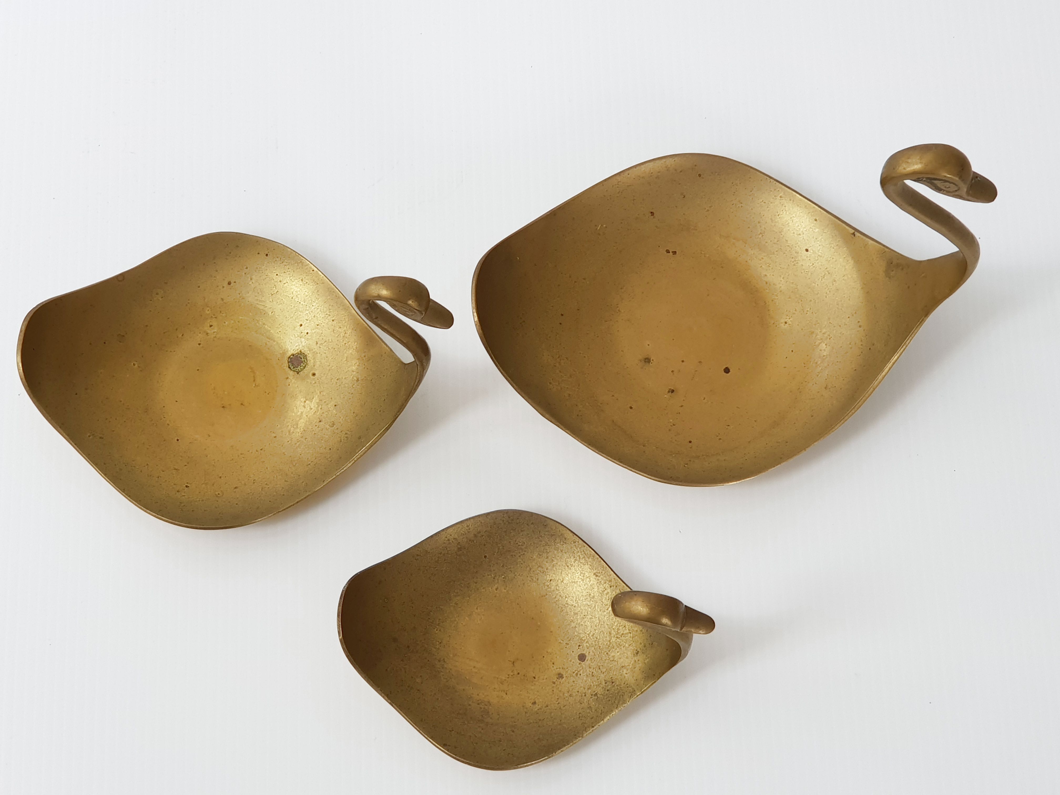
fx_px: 1592
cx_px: 530
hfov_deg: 36.8
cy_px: 398
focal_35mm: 52
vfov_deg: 28.0
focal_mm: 6
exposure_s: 1/50
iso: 32
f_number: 2.4
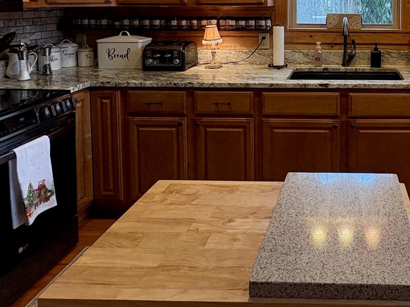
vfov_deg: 39.3
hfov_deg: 51.2
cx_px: 339
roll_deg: +1.0
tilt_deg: -2.7
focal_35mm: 33
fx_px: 391
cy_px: 21
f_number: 2.2
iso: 250
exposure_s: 1/120
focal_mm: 2.22
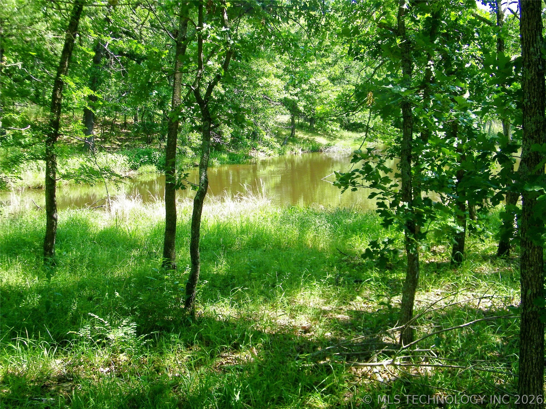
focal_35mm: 38
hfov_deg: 49.0
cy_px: 204
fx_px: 599
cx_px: 273
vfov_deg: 37.7
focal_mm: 6.8
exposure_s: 1/160
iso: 80
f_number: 3.7
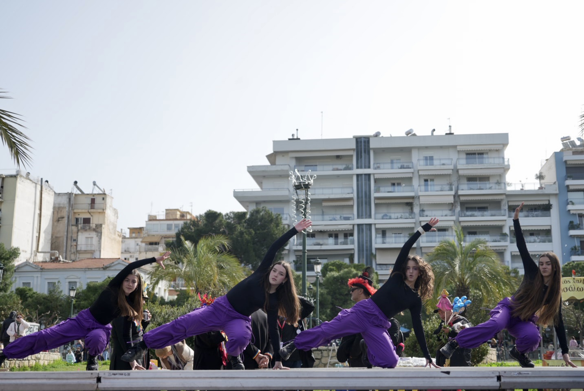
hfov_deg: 47.4
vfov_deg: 32.7
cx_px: 292
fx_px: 666
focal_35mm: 41
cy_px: 196
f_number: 4
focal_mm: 41
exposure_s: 1/1000
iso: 160
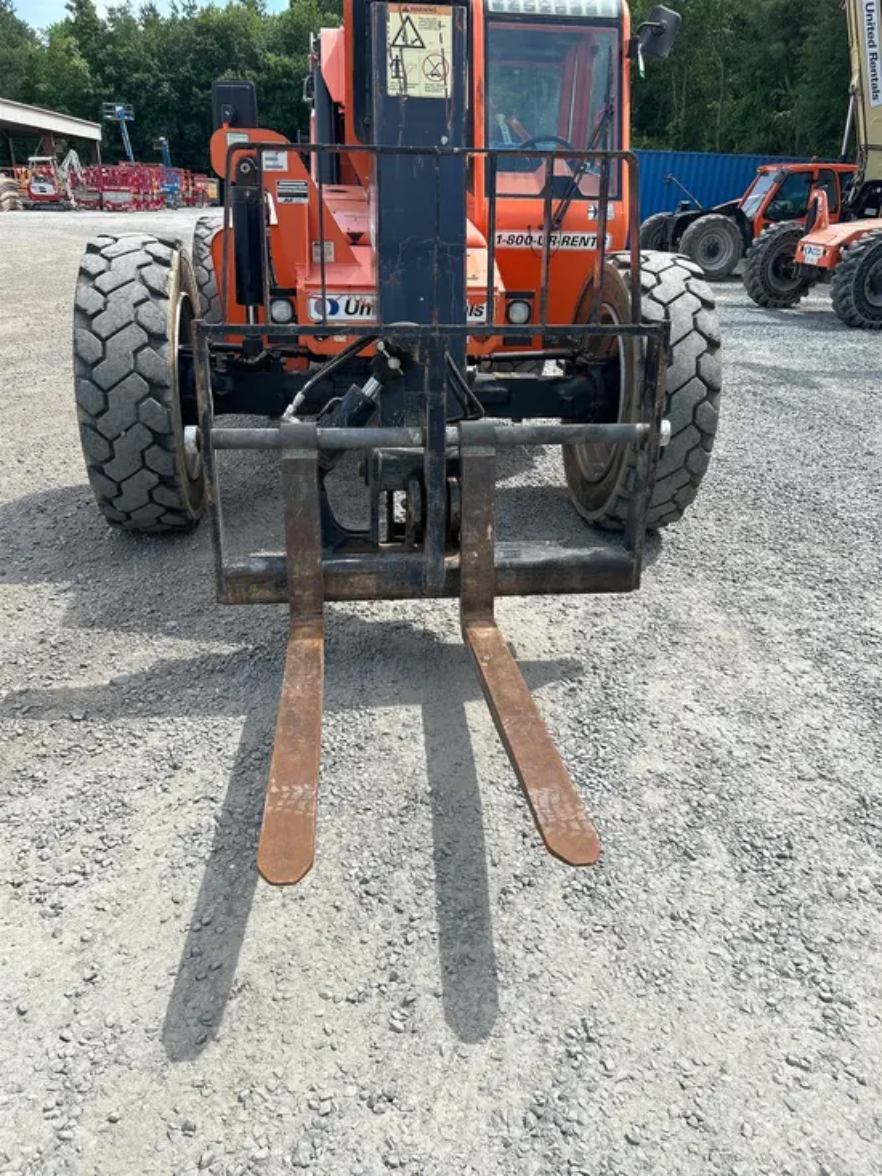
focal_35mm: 26
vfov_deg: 67.3
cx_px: 441
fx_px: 883
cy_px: 588
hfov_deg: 53.1
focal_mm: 5.7
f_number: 1.5
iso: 50
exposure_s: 1/1838
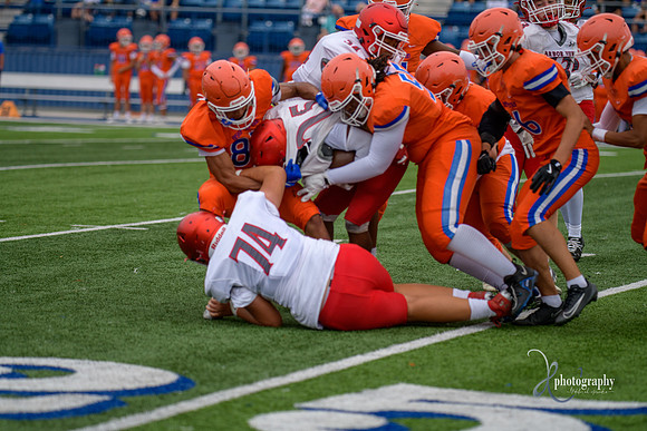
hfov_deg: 12.8
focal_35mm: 160
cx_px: 324
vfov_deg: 8.6
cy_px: 216
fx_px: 2876
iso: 280
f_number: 2.8
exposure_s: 1/800
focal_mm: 160
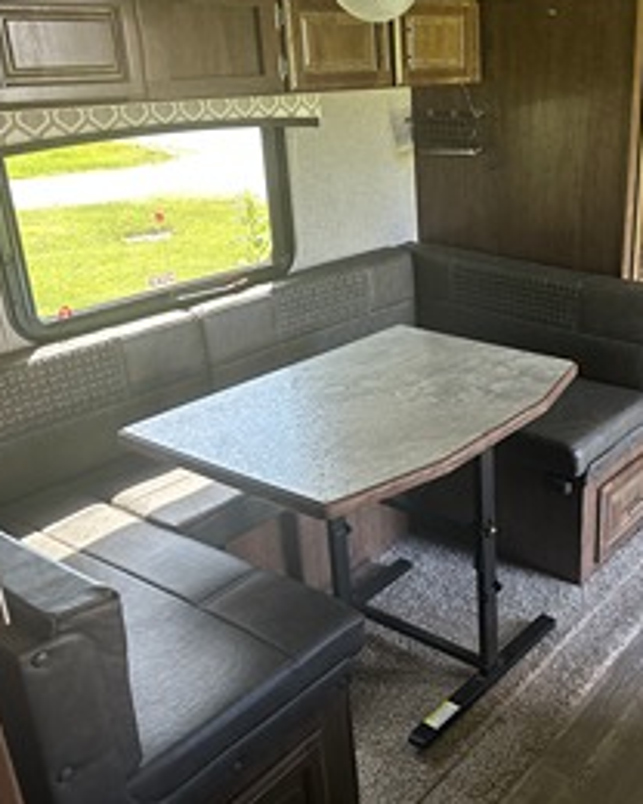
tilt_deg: -21.3
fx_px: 856
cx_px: 547
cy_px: 390
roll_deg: -1.3
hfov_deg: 39.0
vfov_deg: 50.3
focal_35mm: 36
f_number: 1.78
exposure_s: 1/66
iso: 250
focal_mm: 6.86
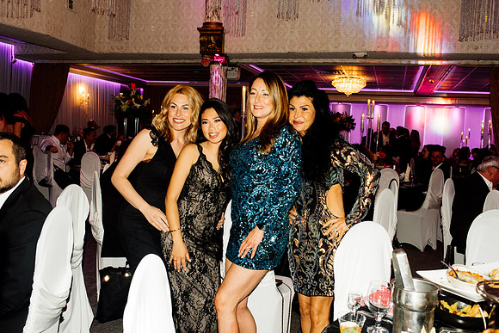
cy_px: 166
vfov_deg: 37.9
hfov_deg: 54.4
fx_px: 485
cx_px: 250
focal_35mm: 35
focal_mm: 35
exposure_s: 1/200
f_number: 5.6
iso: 2000
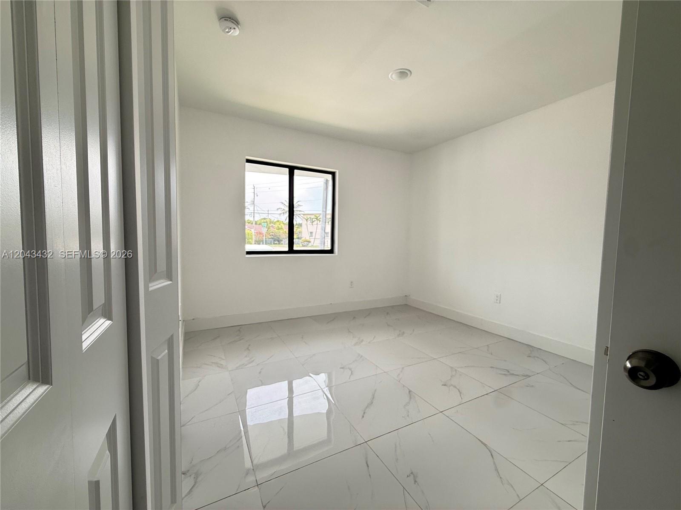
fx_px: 275
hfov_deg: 102.1
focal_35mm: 14
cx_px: 340
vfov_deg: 85.7
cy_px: 255
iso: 64
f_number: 2.2
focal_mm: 2.22
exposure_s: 1/161
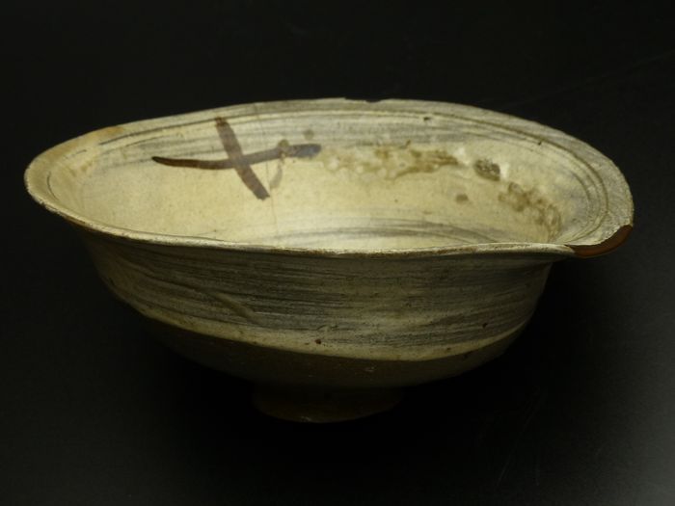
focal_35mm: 86
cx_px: 338
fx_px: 1677
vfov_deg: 17.2
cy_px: 253
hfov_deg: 22.8
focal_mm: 15.5
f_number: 4
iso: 200
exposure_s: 1/125
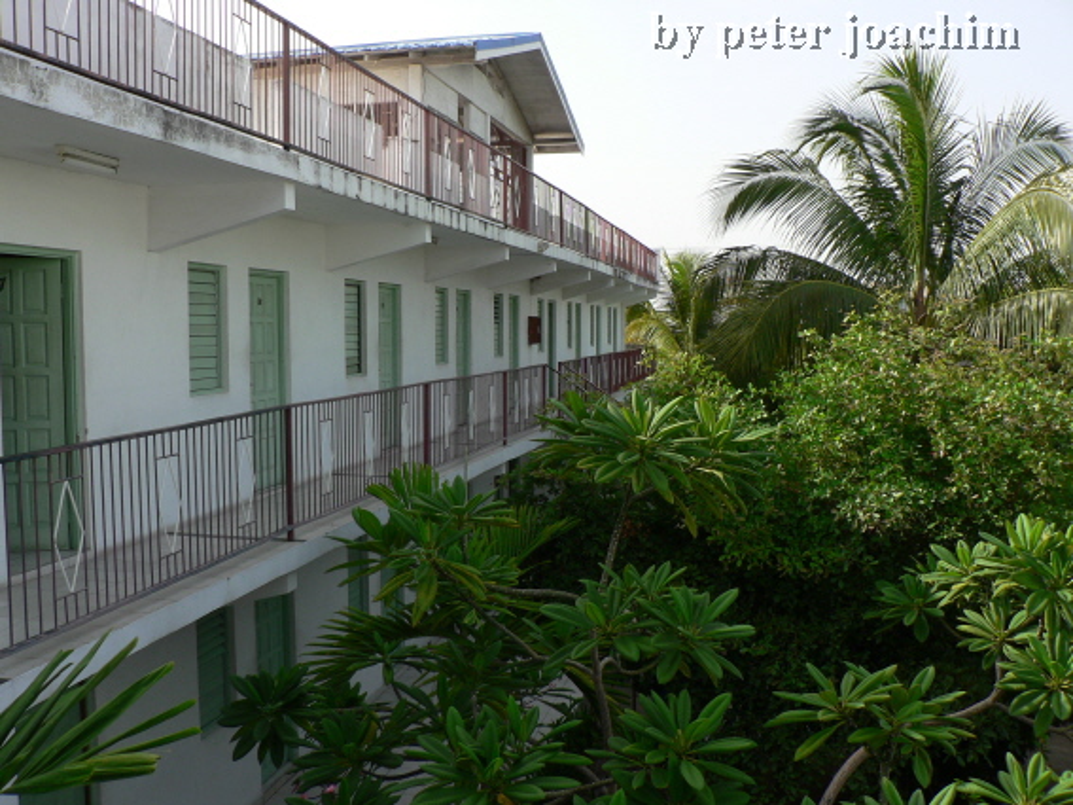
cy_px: 402
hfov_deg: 52.6
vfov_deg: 40.7
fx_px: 1085
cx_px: 536
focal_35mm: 35
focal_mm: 6
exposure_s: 1/320
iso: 64
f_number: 4
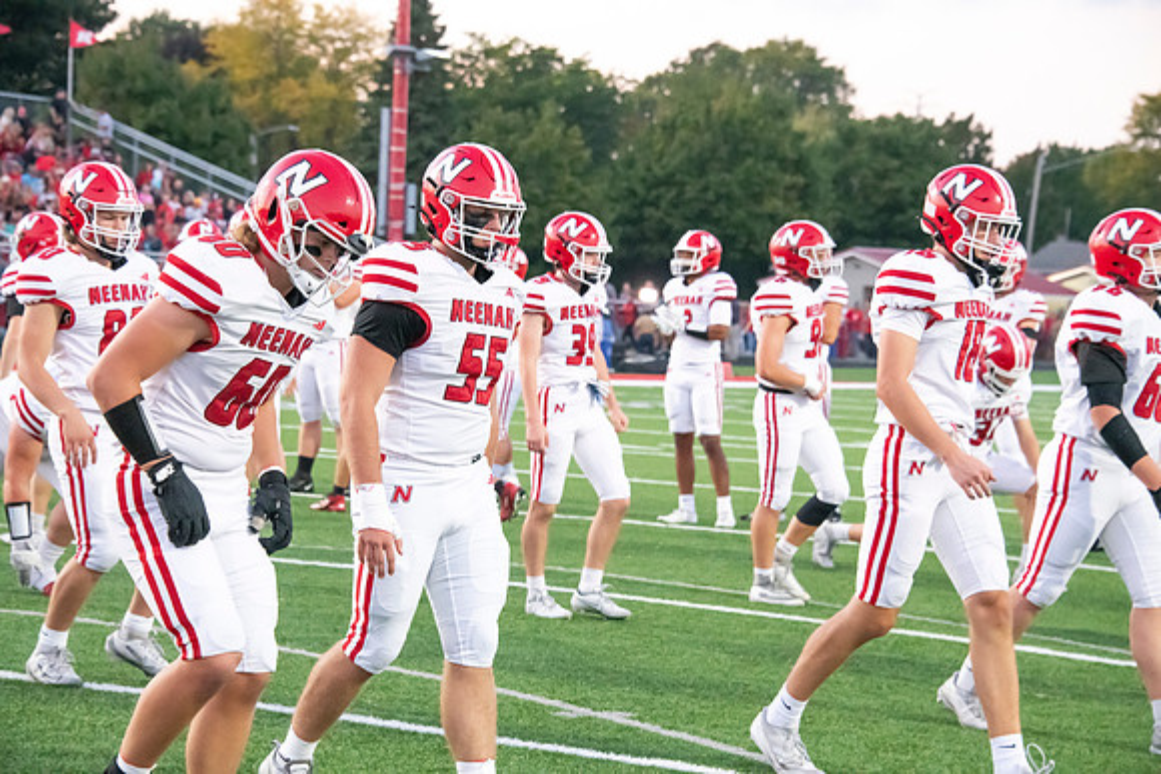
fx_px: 3742
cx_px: 580
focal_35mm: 116
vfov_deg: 11.8
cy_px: 387
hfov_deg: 17.6
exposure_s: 1/500
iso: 10000
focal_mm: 116
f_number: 7.1
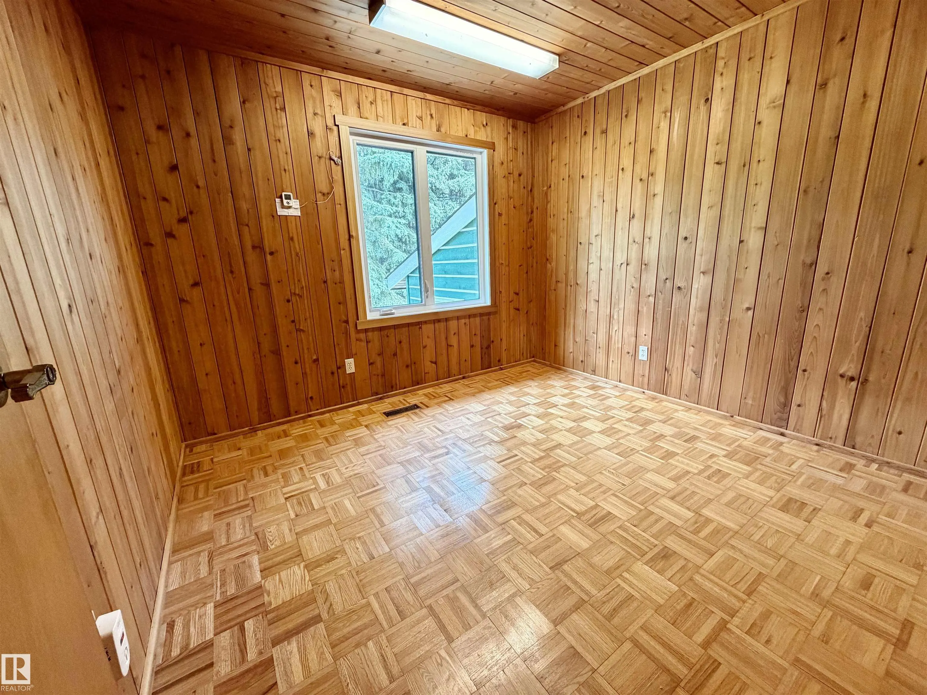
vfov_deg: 85.7
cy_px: 348
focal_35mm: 14
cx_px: 464
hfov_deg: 102.1
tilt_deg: -13.9
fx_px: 375
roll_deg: +2.1
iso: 250
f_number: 2.2
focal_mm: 2.22
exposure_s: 1/60
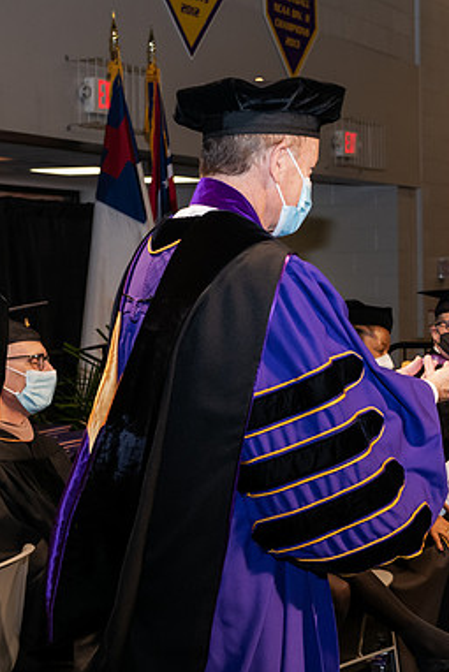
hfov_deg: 15.3
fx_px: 1645
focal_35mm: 88
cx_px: 424
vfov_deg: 23.1
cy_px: 339
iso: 1600
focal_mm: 58
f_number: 6.3
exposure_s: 1/200
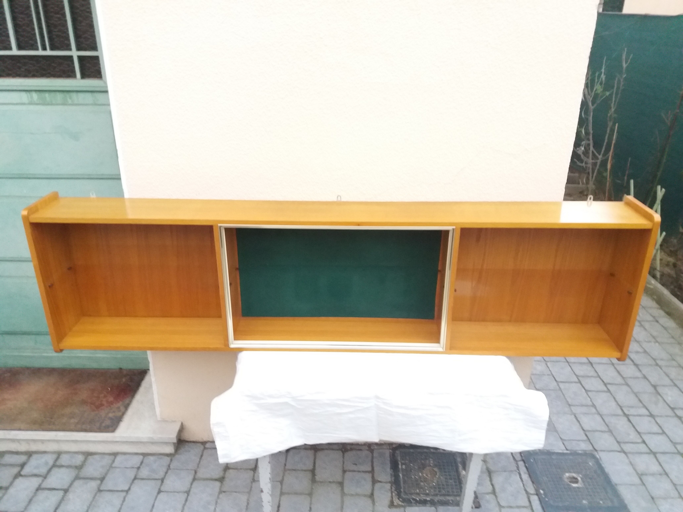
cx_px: 342
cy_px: 256
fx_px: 552
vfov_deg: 49.7
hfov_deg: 63.4
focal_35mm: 28
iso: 320
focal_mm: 3.7
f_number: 1.9
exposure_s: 1/17
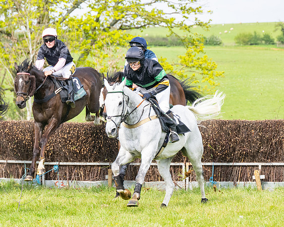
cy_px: 99
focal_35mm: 213
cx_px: 123
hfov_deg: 9.1
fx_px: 1793
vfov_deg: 7.2
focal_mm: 98
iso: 400
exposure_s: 1/2000
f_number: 4
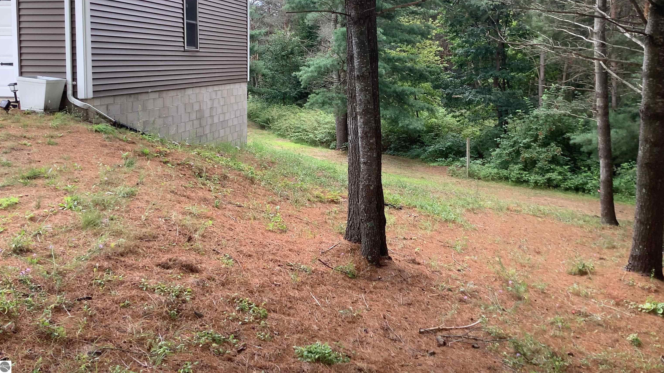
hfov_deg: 58.0
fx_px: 599
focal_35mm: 34
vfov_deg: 34.3
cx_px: 331
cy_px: 123
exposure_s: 1/100
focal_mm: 3.3
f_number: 2.4
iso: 40
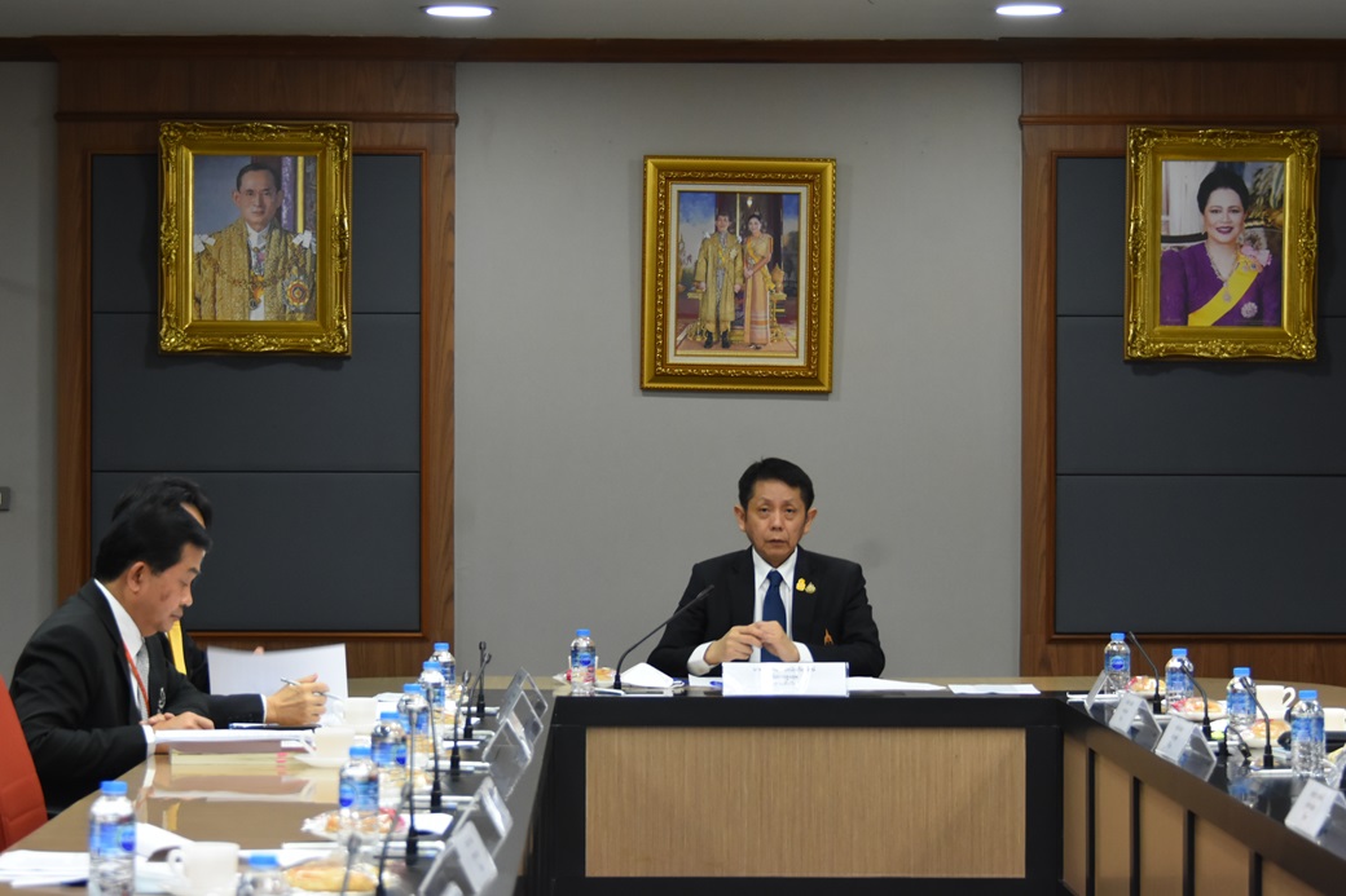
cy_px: 448
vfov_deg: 11.7
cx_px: 673
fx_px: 4374
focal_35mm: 117
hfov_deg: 17.5
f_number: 5
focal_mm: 78
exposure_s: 1/60
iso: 1250
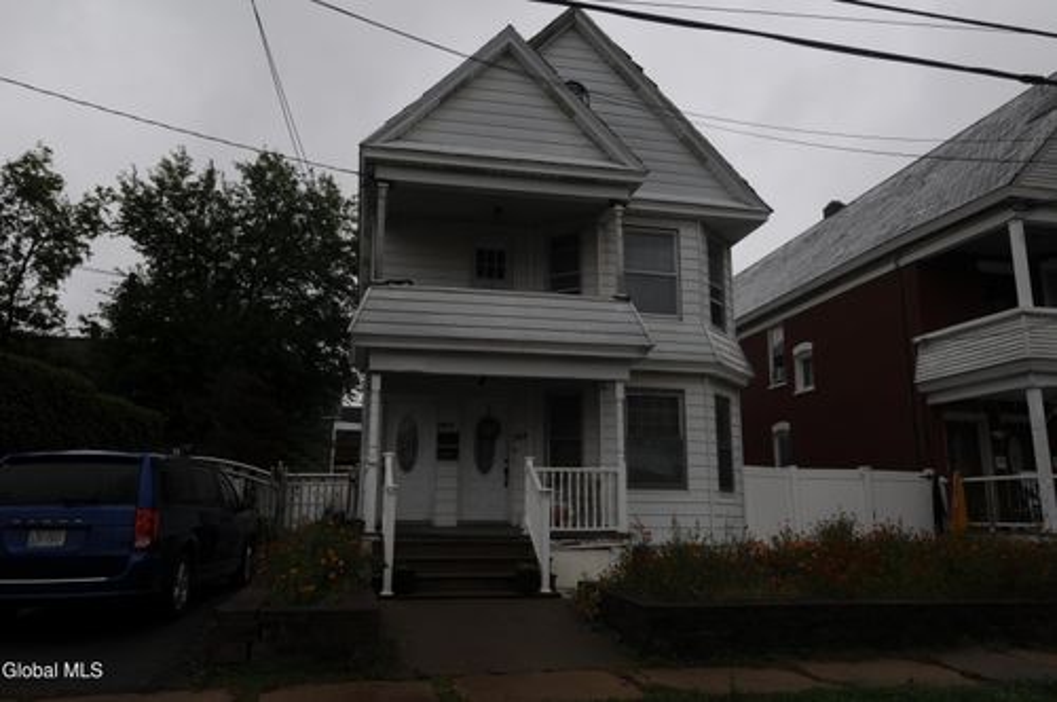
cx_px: 528
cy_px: 351
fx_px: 748
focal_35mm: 26
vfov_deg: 50.3
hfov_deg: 70.5
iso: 200
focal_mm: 17
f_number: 8
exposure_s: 1/250
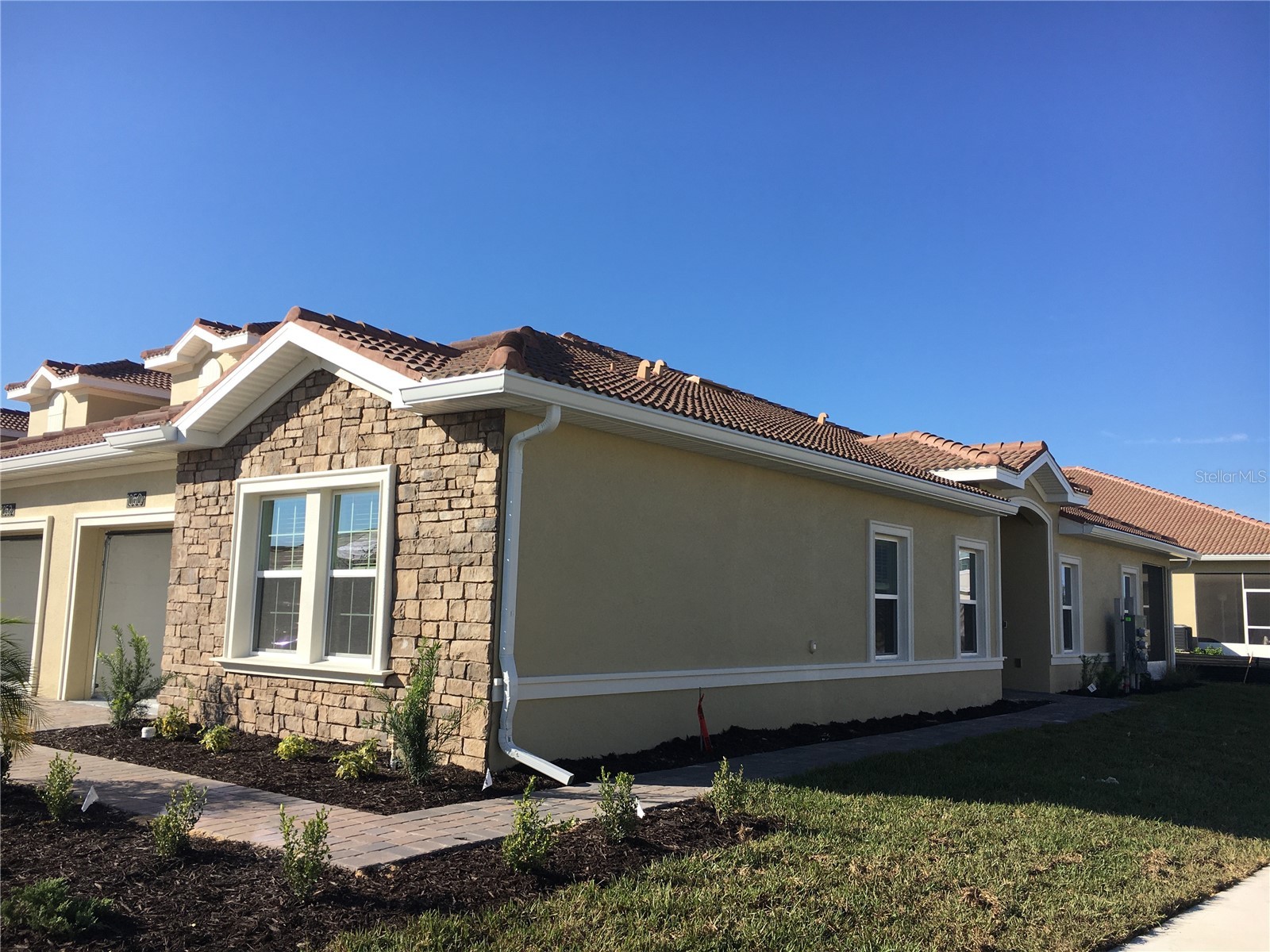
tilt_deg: +6.6
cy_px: 476
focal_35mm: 29
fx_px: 1064
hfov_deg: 61.7
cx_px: 635
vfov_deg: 48.2
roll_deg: -2.6
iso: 25
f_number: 2.2
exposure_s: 1/1399
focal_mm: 4.15
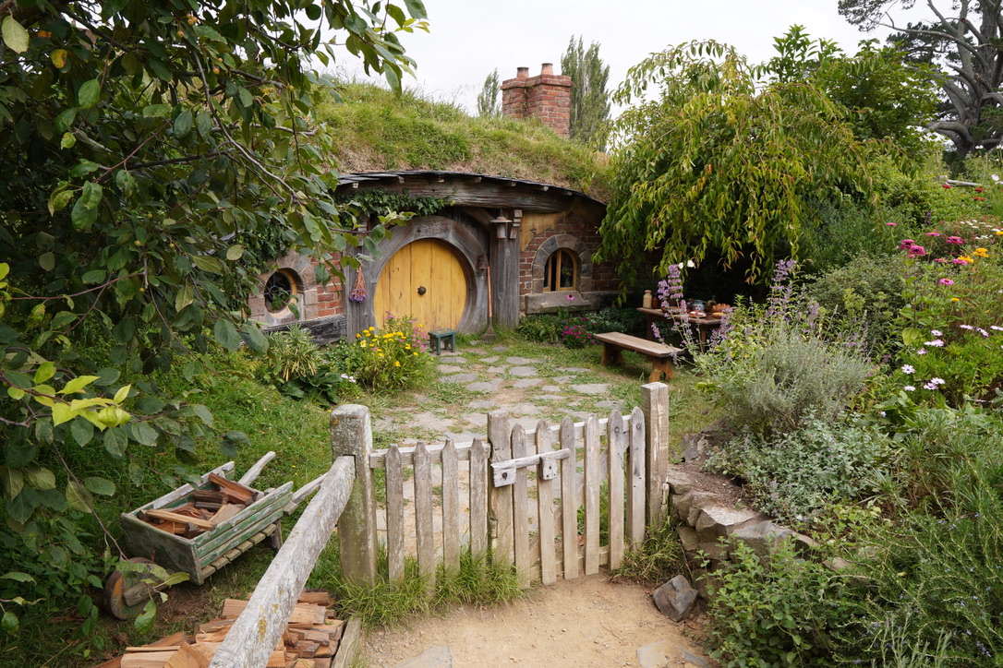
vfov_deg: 53.1
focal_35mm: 24
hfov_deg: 73.7
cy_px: 334
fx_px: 669
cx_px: 502
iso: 100
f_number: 9
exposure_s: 1/100
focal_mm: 16
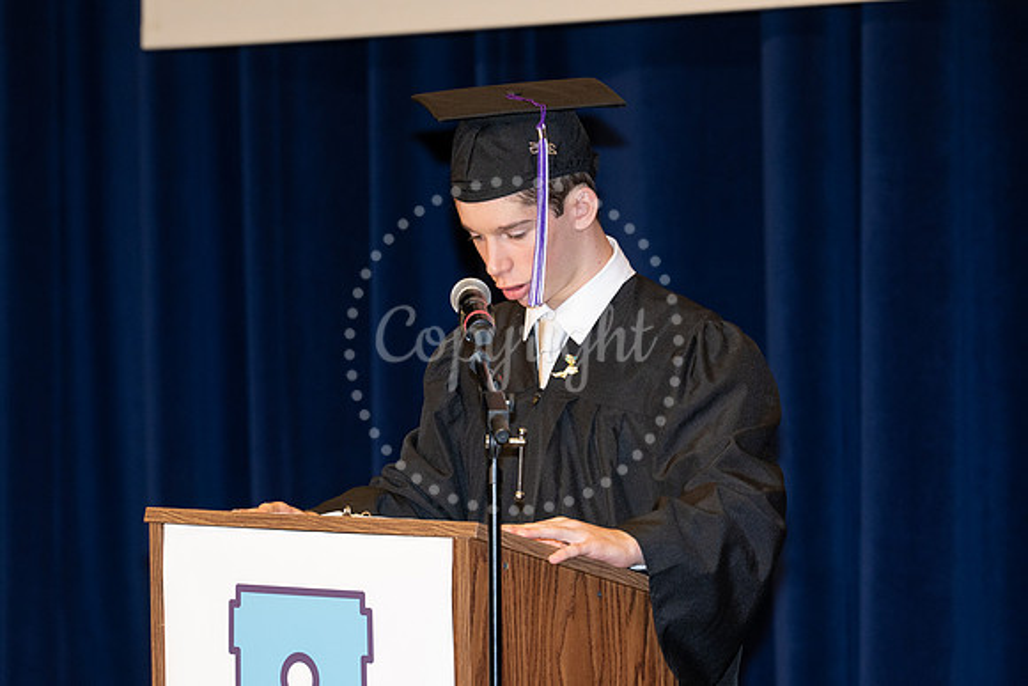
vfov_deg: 5.5
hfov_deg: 8.3
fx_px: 7104
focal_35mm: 249
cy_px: 388
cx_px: 423
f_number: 5.6
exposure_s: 1/80
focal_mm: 200
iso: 1000
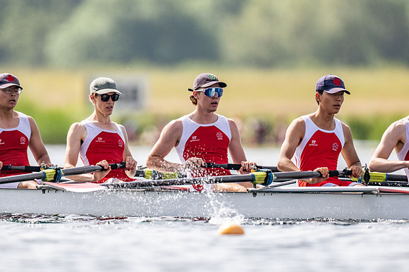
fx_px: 10219
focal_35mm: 900
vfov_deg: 1.5
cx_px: 204
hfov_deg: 2.3
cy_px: 136
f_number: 4
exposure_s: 1/2500
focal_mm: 600
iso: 200
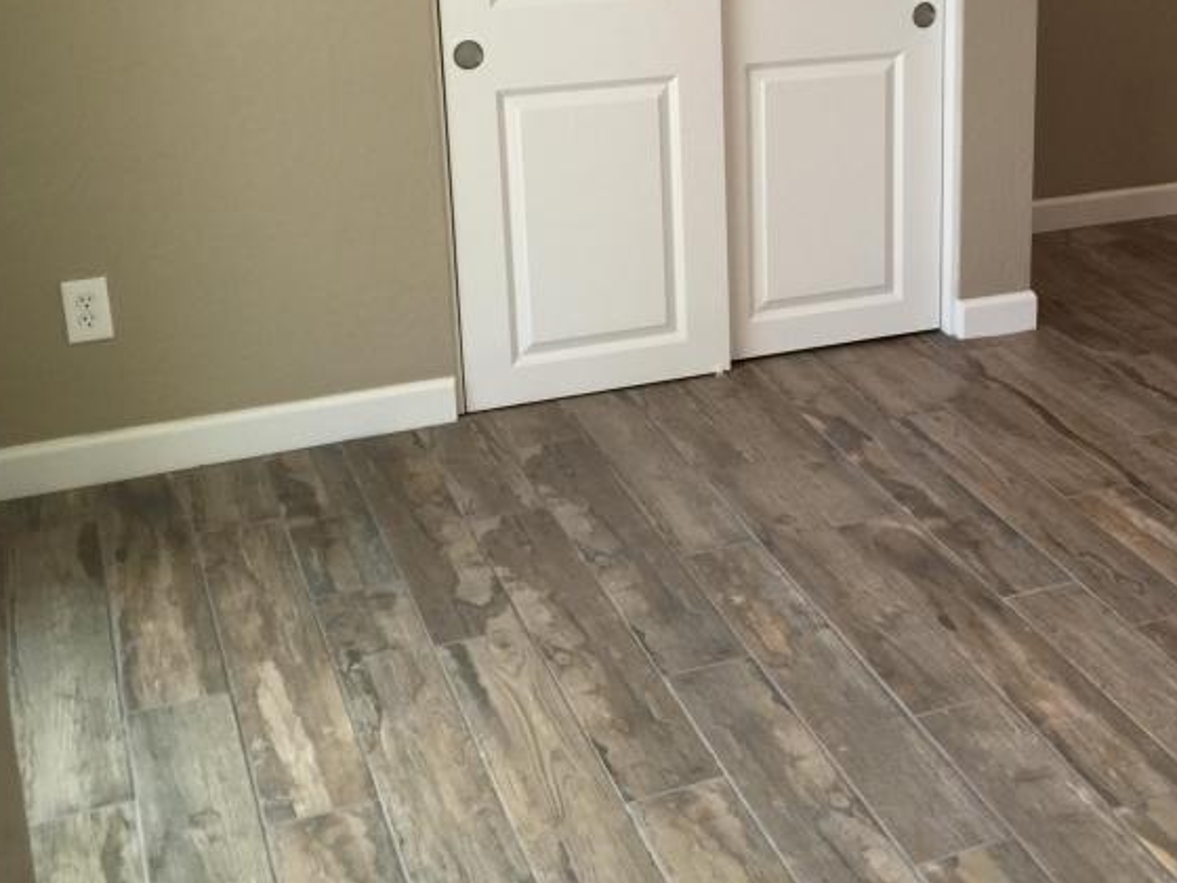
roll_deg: -1.8
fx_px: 1802
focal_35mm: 53
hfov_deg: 35.0
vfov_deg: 27.1
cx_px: 948
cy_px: 212
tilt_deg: -16.9
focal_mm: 4.15
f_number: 2.2
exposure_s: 1/30
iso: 40
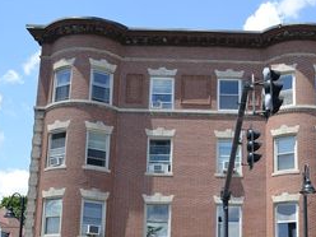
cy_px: 205
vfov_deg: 24.6
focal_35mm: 58
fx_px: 529
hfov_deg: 33.1
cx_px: 200
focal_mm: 20
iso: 160
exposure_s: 1/250
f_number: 8
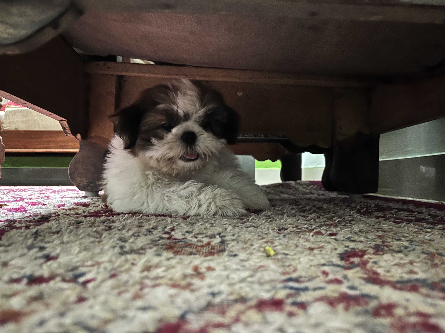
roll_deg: +0.5
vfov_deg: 53.1
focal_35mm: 26
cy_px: 166
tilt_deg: +2.1
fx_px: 334
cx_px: 222
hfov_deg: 67.3
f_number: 1.6
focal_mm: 5.1
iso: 1250
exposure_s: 1/14
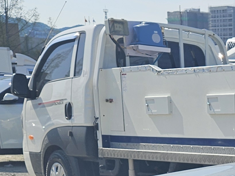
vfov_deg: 12.2
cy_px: 313
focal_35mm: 112
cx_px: 376
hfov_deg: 15.8
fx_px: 760
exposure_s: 1/2240
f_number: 1.8
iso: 25
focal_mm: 5.4
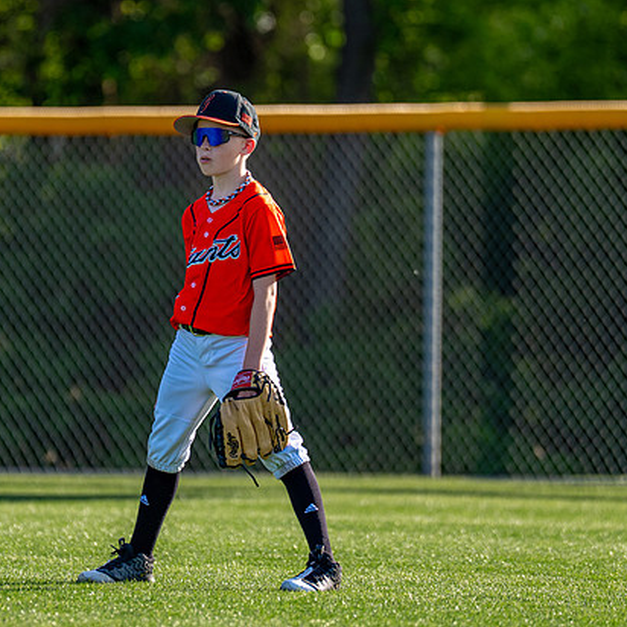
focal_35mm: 469
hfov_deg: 3.7
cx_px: 211
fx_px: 9611
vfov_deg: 3.7
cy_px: 255
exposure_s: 1/1600
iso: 160
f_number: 2.8
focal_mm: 200
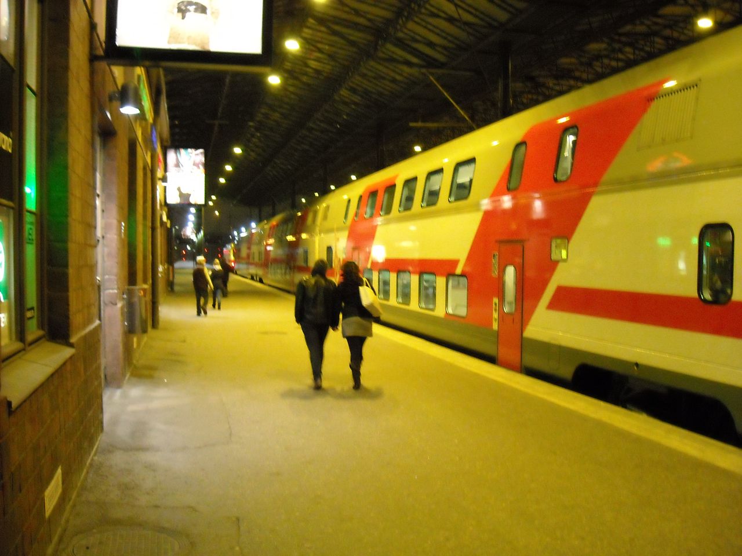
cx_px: 371
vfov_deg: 40.7
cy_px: 278
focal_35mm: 35
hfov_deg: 52.6
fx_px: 750
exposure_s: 1/19
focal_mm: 5.7
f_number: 2.8
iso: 800
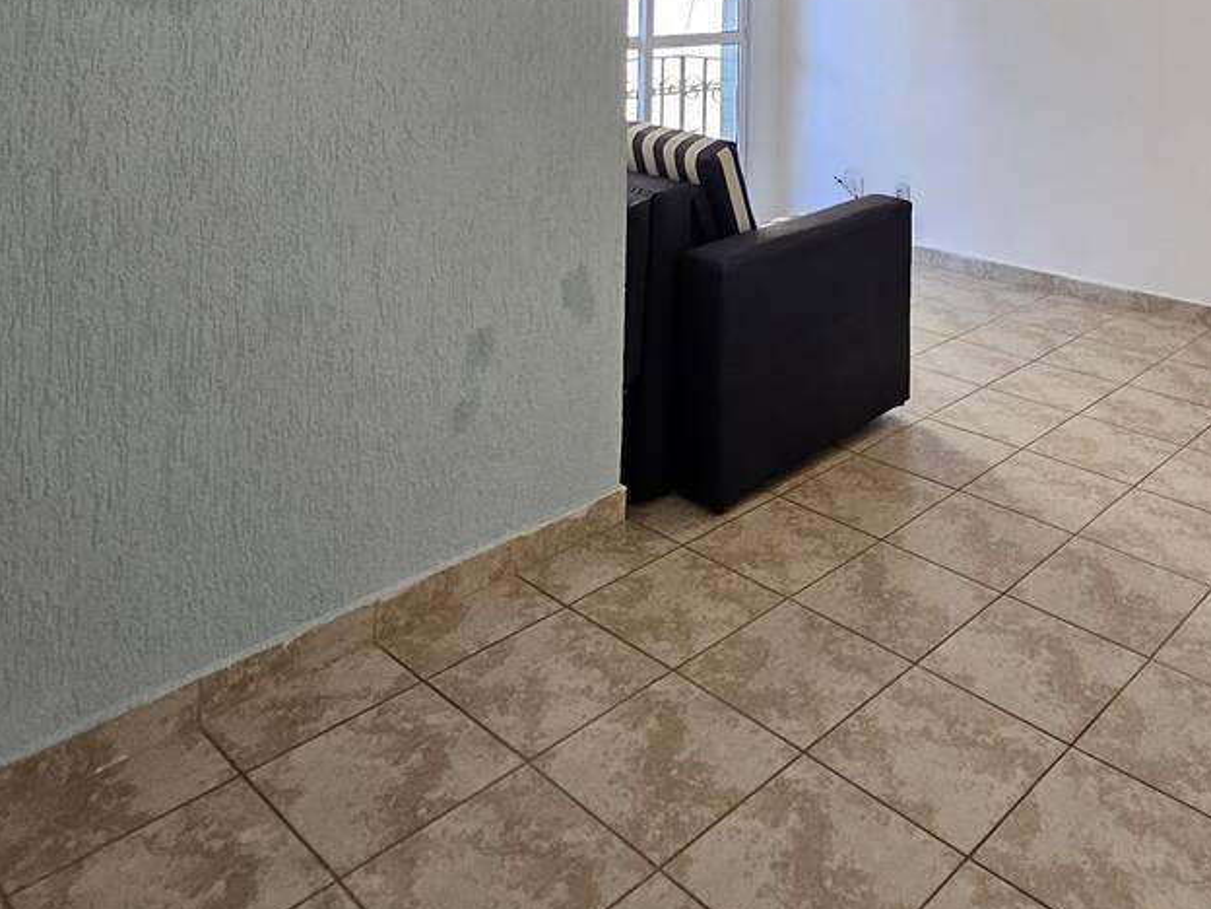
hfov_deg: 58.7
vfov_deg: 39.2
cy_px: -68
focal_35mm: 30
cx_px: 802
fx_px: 1050
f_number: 2.2
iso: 80
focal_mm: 1.7
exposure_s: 1/60
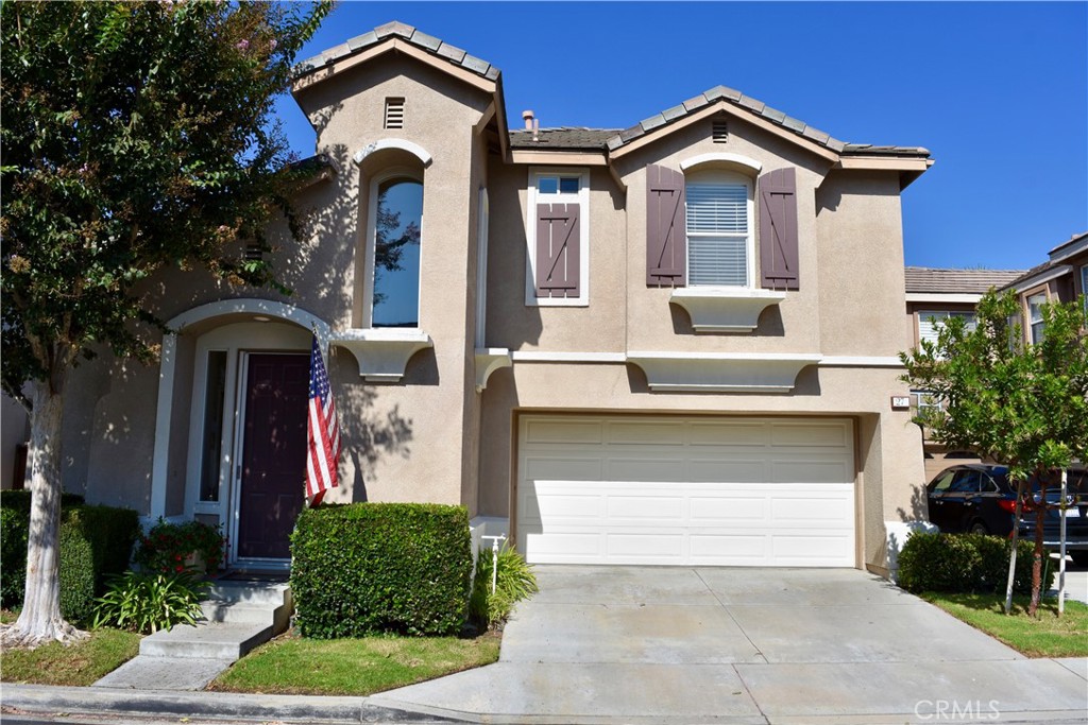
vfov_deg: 47.9
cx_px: 544
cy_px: 362
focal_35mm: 27
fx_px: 816
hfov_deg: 67.4
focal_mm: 18
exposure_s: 1/500
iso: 125
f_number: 8
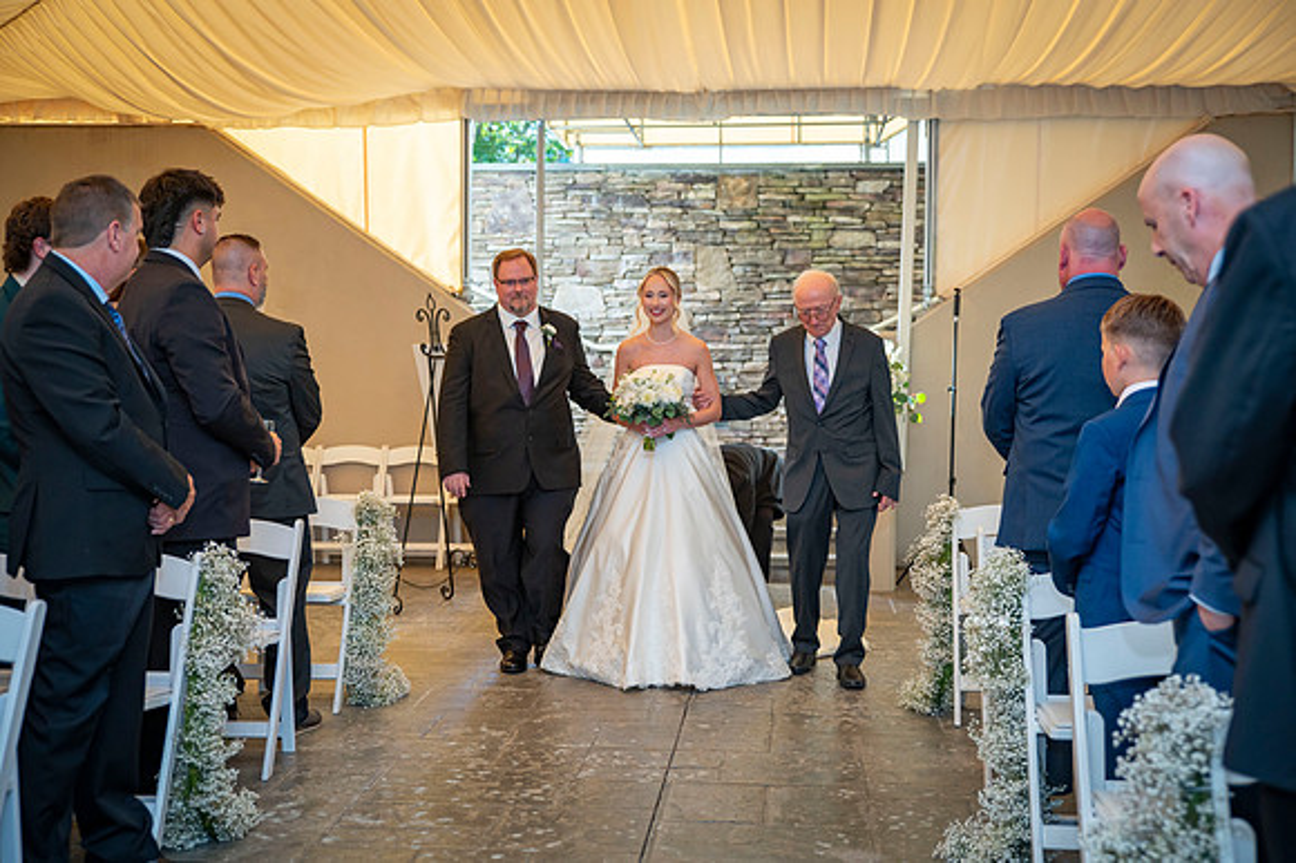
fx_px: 1786
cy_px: 432
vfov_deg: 27.1
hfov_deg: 39.9
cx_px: 648
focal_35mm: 50
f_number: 2.8
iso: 800
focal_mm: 48
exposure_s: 1/1250
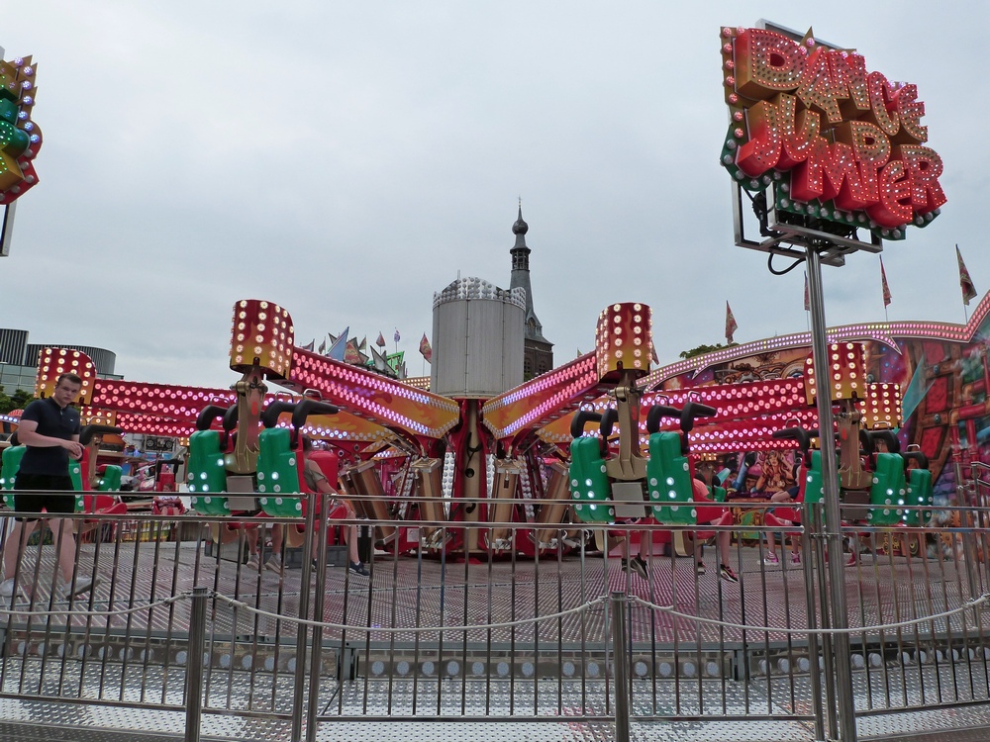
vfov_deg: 54.9
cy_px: 371
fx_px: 715
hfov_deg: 69.4
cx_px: 495
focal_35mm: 25
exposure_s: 1/200
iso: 160
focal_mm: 4.5
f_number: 5.6
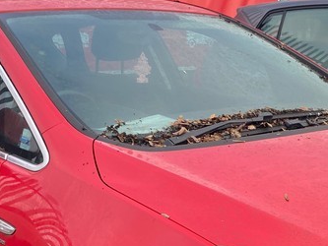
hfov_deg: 24.9
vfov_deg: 18.5
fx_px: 739
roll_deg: +0.8
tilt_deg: -17.7
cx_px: 223
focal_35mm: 78
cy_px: 242
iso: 32
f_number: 1.8
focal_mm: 4.25
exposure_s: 1/463
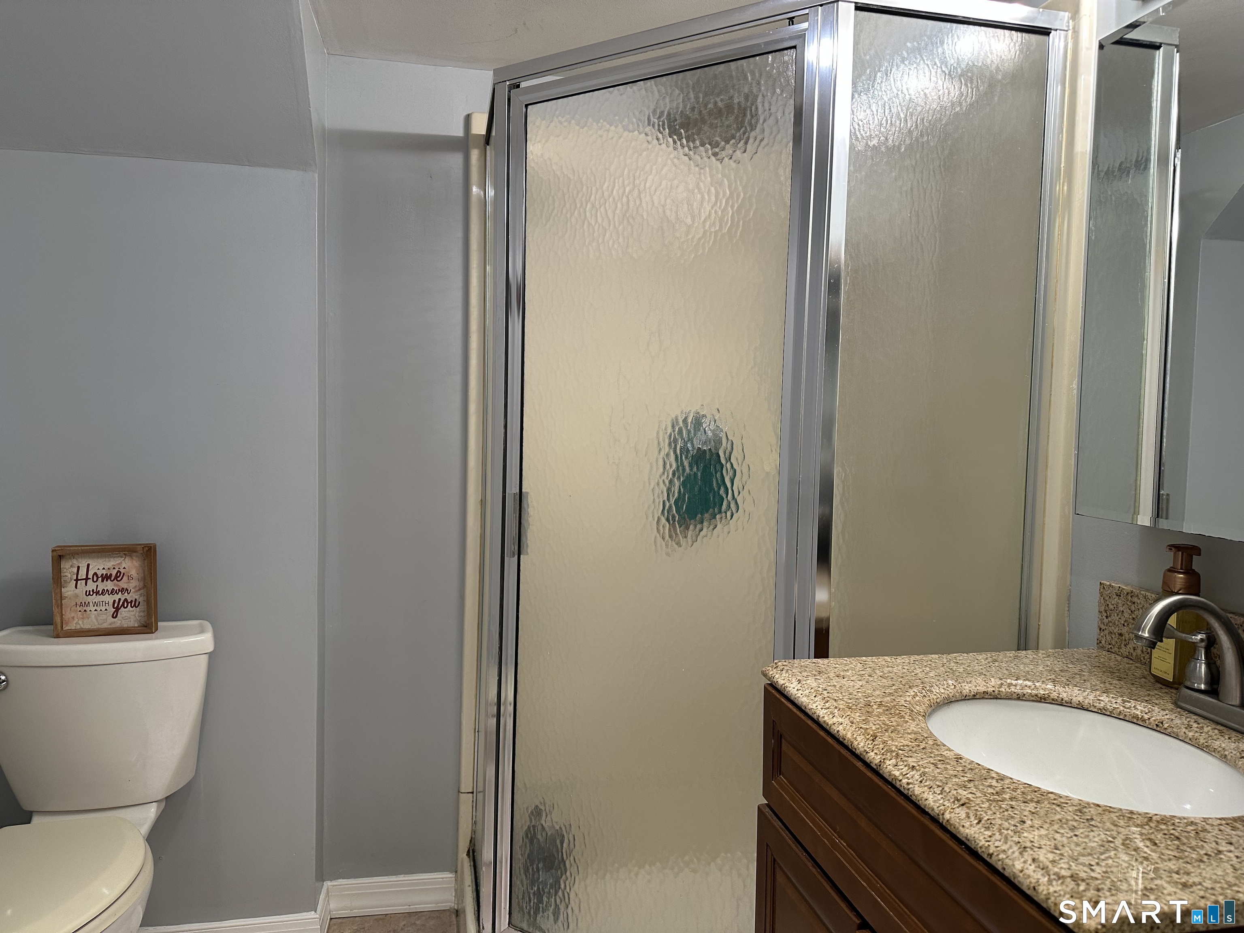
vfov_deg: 56.8
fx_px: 862
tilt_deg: -2.9
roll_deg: -1.7
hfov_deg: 71.6
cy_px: 466
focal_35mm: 24
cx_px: 622
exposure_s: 1/60
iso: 125
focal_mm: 6.86
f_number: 1.78
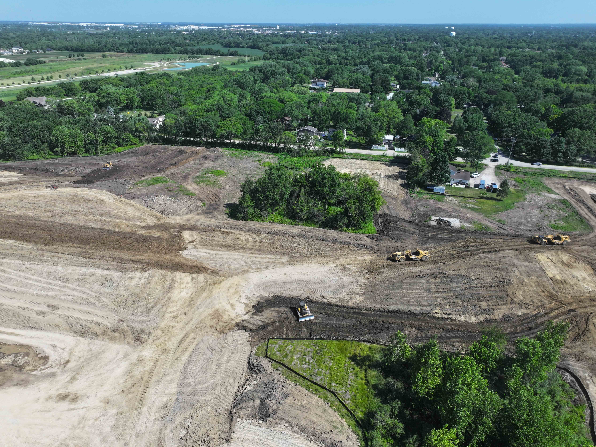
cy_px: 220
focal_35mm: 25
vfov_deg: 54.9
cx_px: 305
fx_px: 430
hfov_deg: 69.4
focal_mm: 12.29
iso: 110
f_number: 2.8
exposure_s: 1/1600
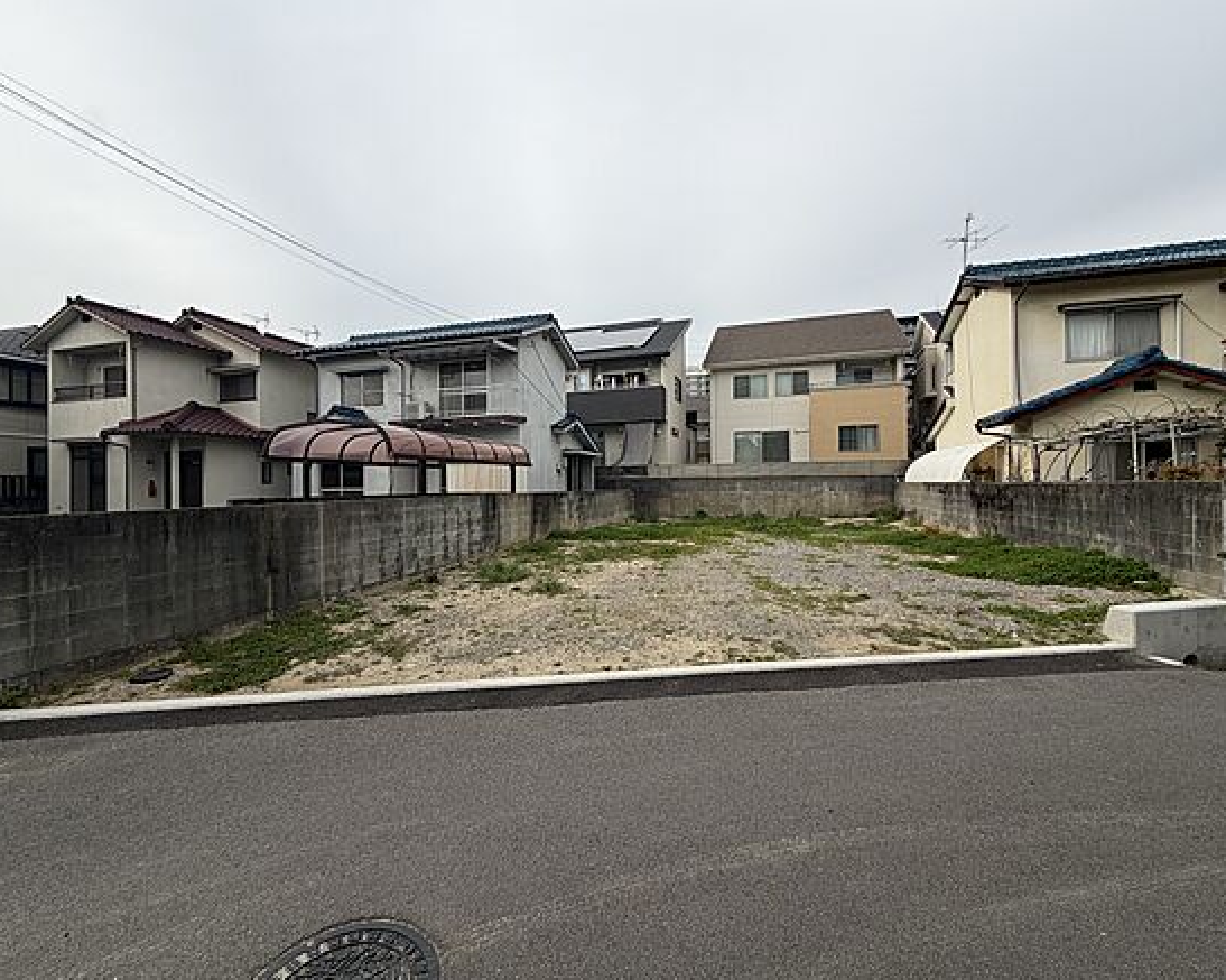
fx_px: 544
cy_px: 484
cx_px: 614
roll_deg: +0.6
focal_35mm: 15
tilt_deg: +1.9
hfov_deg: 96.8
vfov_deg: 84.0
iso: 32
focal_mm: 2.22
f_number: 2.2
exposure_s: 1/770
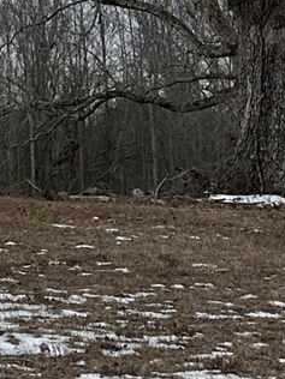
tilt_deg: +17.4
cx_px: -337
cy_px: -426
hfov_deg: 8.0
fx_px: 1921
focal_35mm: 175
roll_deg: -0.6
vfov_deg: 10.3
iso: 80
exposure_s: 1/2660
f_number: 1.78
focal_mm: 6.86
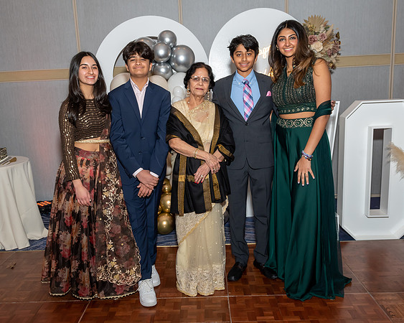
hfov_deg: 51.6
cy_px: 172
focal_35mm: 35
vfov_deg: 42.3
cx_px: 194
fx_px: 417
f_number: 7.1
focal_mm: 19
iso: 500
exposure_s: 1/250
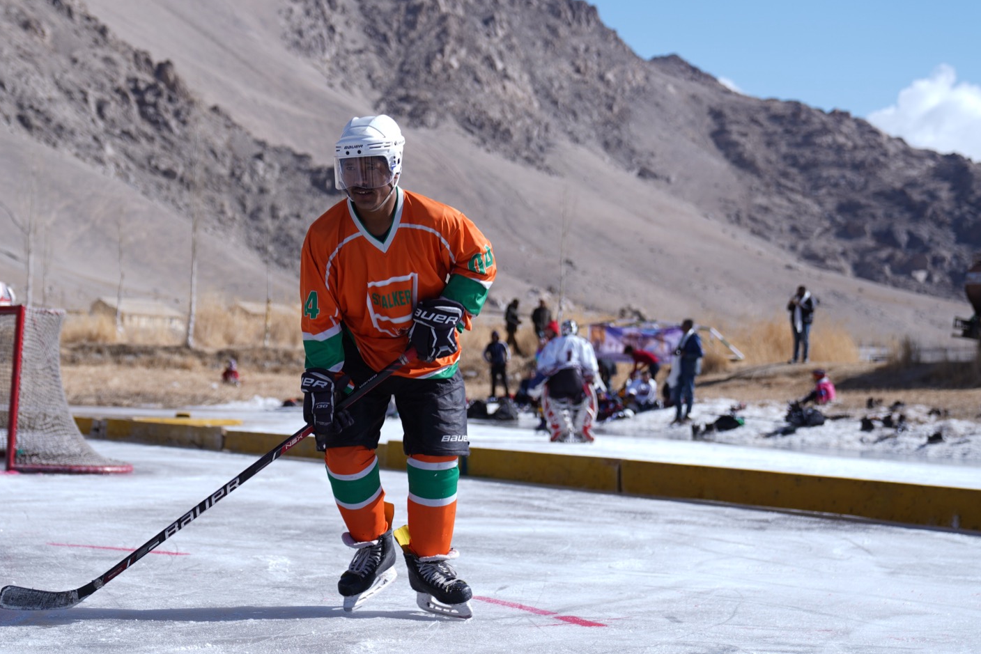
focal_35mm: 71
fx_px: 1935
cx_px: 352
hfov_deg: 28.3
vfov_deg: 19.2
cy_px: 278
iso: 80
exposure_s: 1/1600
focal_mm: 50
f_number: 2.8
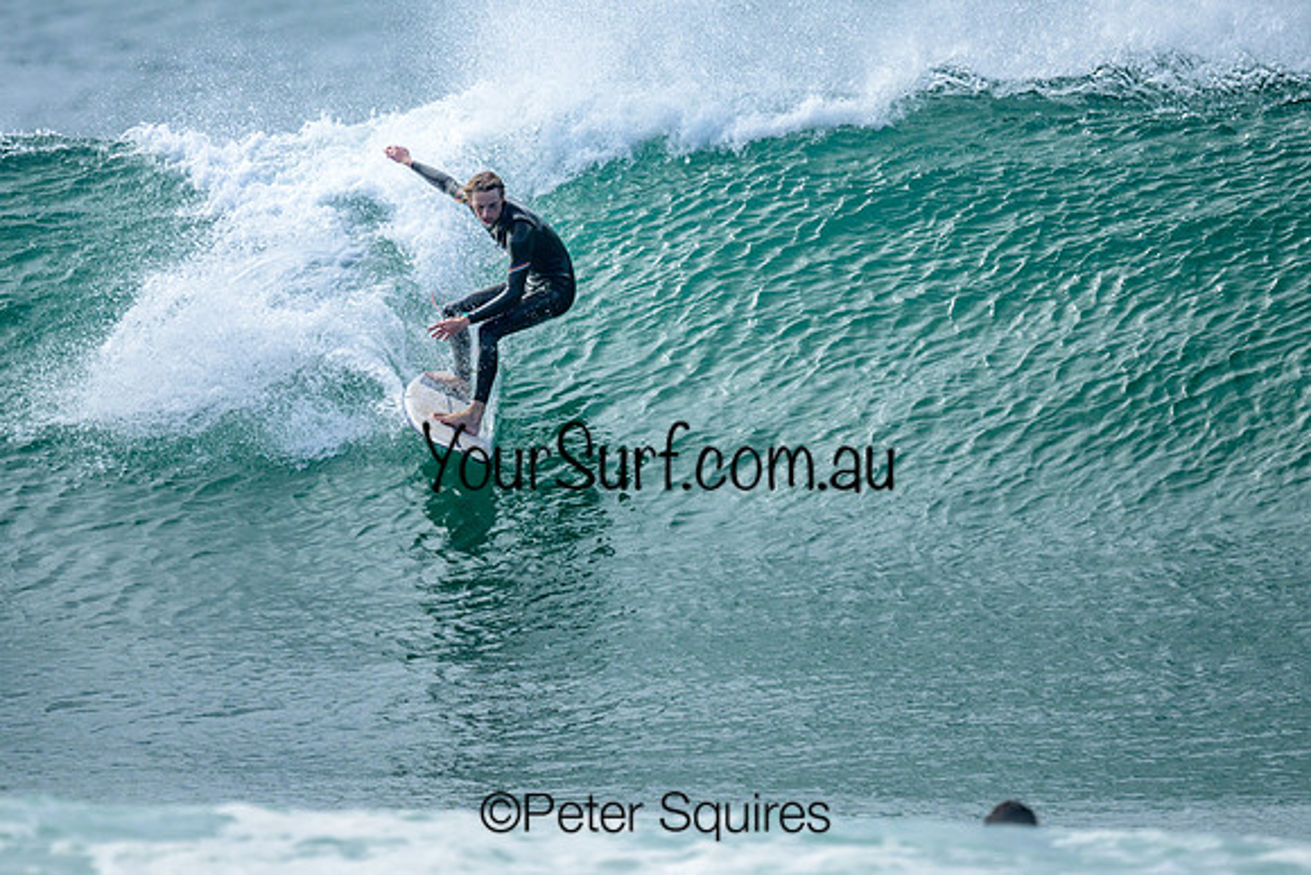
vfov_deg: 1.3
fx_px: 39992
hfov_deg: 1.9
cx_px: 647
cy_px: 351
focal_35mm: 1098
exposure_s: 1/2000
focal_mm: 800
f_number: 6.3
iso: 320
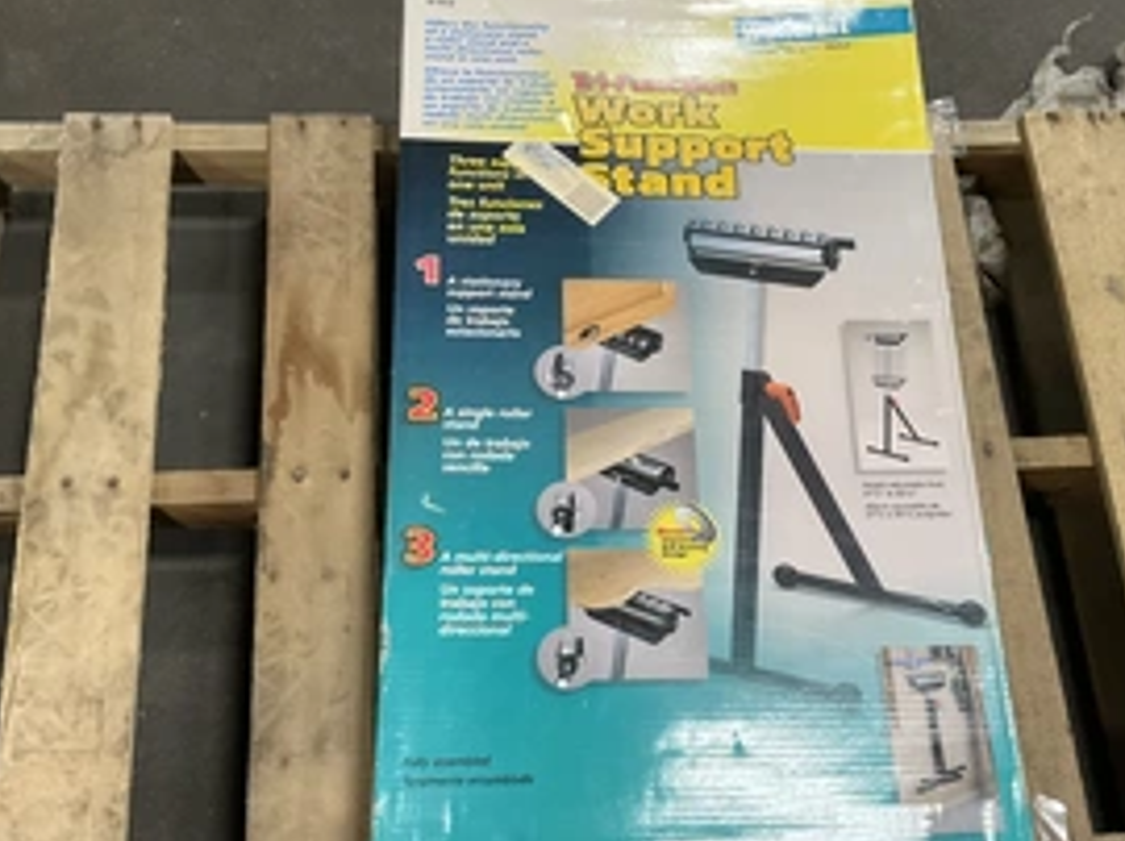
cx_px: 658
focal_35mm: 43
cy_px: 450
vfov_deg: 33.5
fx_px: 1396
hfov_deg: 43.7
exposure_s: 1/60
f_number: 1.8
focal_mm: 3
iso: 200
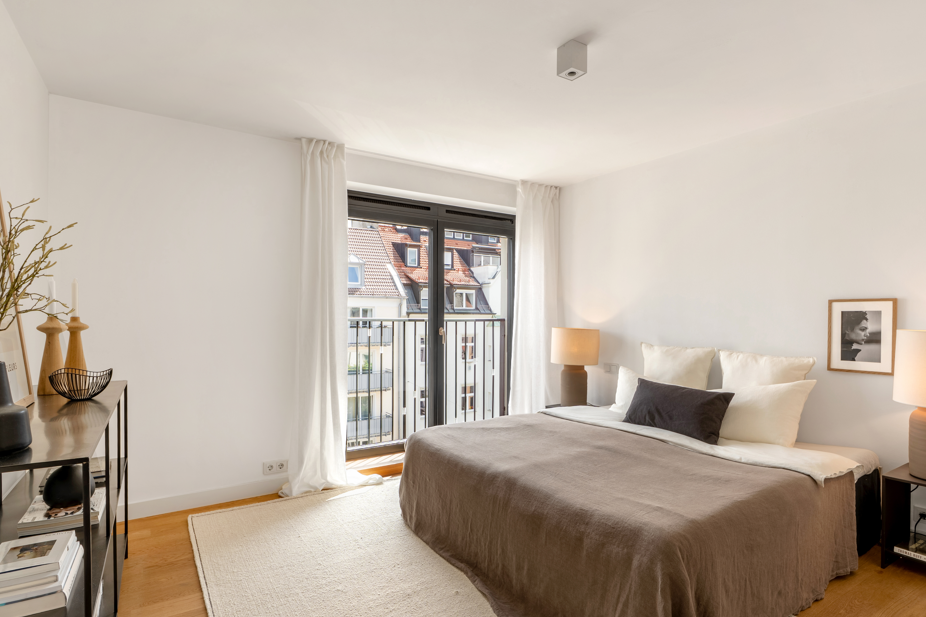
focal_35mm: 19
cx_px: 462
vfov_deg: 64.4
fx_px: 489
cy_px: 340
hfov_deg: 86.9
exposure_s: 1/20
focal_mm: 16
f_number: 11
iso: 100
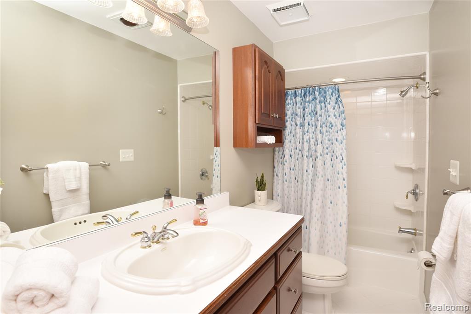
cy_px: 157
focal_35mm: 17
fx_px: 222
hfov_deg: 93.3
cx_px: 236
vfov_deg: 70.5
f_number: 8
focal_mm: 17
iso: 320
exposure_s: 1/60
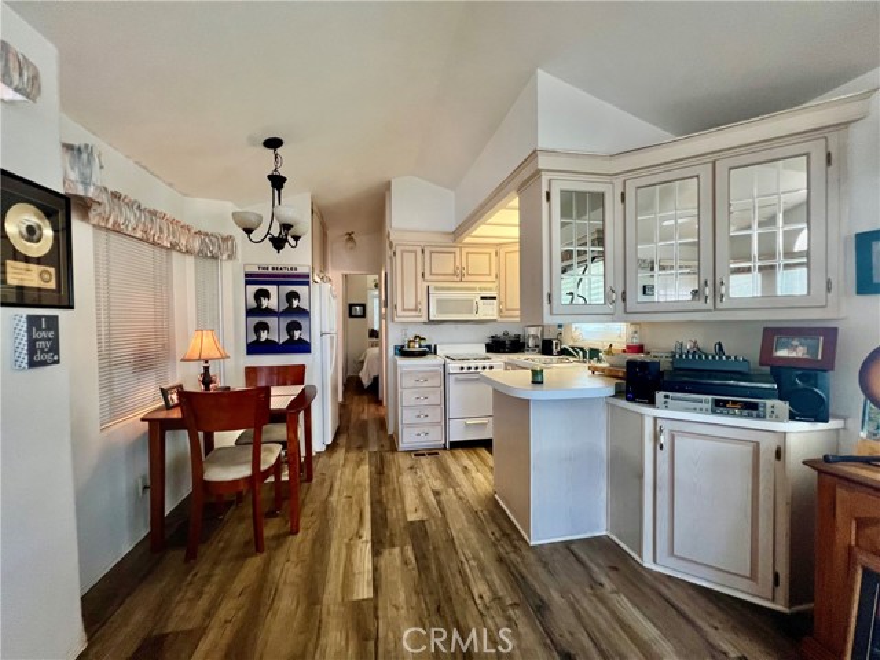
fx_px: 330
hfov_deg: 106.2
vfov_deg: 89.9
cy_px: 330
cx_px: 440
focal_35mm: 13
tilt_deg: -1.5
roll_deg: +1.2
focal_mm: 1.57
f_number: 1.8
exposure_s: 1/120
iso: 250
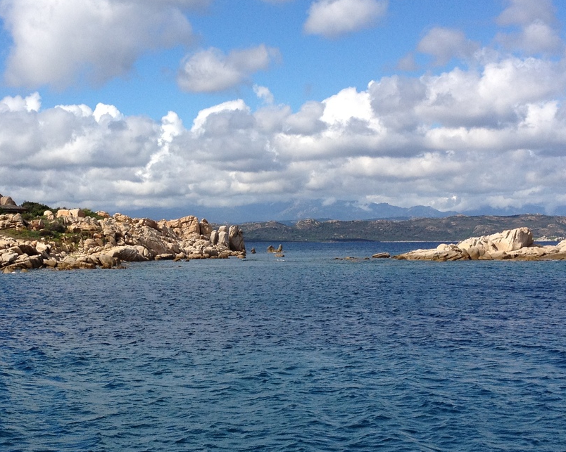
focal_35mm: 68
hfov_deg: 27.8
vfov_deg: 22.5
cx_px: 212
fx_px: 1139
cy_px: 193
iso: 64
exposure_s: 1/2404
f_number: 2.4
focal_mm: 4.28
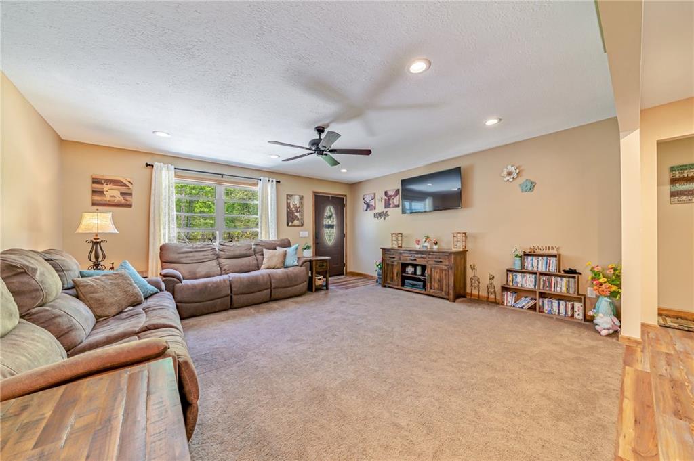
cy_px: 230
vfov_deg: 89.9
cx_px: 347
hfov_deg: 112.7
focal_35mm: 12
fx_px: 231
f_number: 11
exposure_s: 1/20
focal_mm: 12
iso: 50
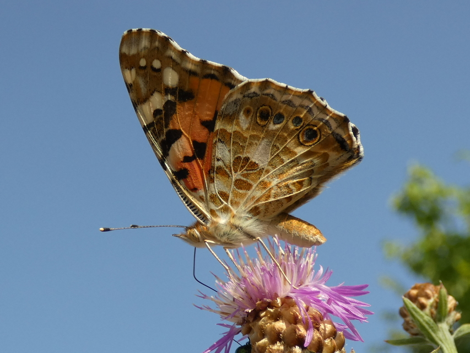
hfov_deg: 39.7
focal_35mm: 48
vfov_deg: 30.3
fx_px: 652
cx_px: 235
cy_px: 176
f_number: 3.8
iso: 80
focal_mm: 8.6
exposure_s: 1/250
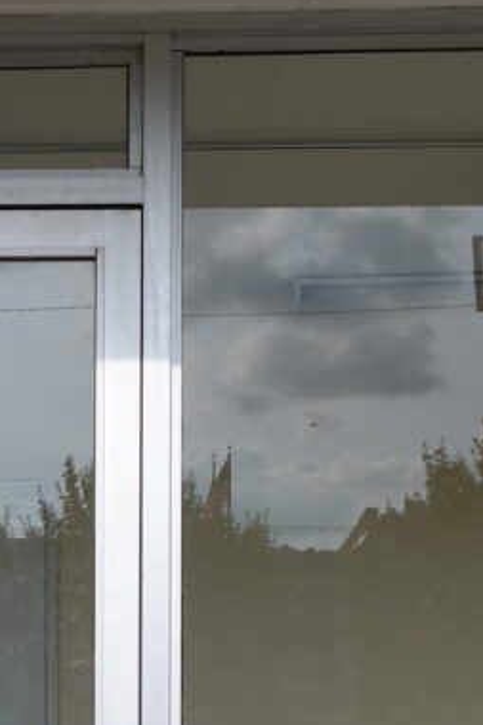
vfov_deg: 19.8
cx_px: -124
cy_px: 721
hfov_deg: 13.2
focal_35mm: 100
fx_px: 2014
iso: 100
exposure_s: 1/250
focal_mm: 22
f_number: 5.6
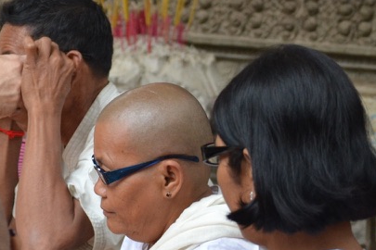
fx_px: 2312
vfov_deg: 6.2
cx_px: -60
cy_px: 127
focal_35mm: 221
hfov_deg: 9.2
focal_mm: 55
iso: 800
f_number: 4.5
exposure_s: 1/80
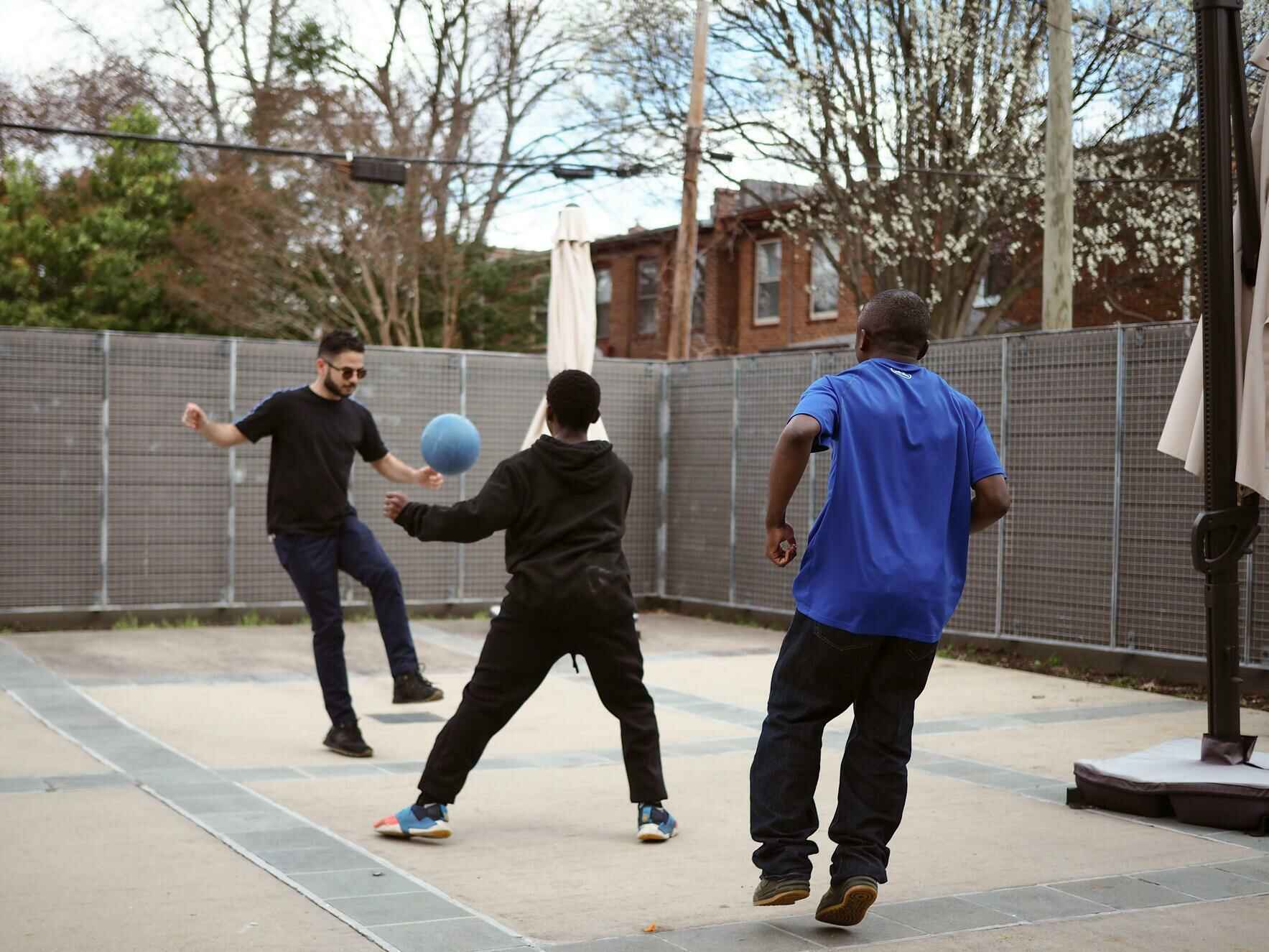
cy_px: 476
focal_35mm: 50
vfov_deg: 29.1
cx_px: 634
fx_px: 1833
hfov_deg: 38.2
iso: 200
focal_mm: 25
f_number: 1.8
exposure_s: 1/3200
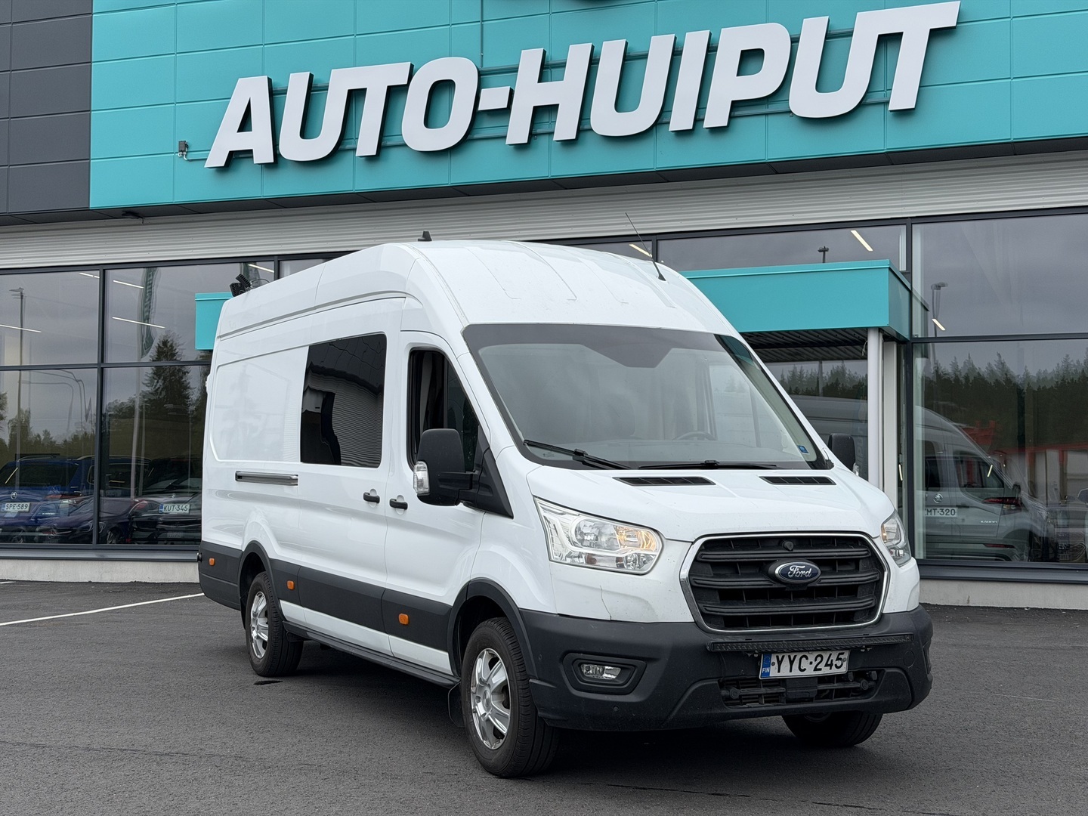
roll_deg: -0.5
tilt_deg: +3.2
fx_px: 1509
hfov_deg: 39.7
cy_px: 408
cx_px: 544
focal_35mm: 48
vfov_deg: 30.3
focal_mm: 6.76
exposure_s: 1/1883
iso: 64
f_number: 1.78
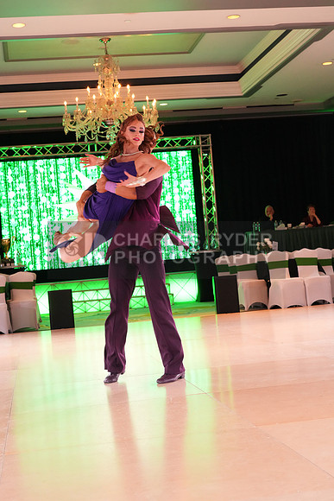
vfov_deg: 35.0
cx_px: 167
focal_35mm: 57
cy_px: 250
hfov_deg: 23.8
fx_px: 793
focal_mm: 57
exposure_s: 1/200
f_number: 7.1
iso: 5000
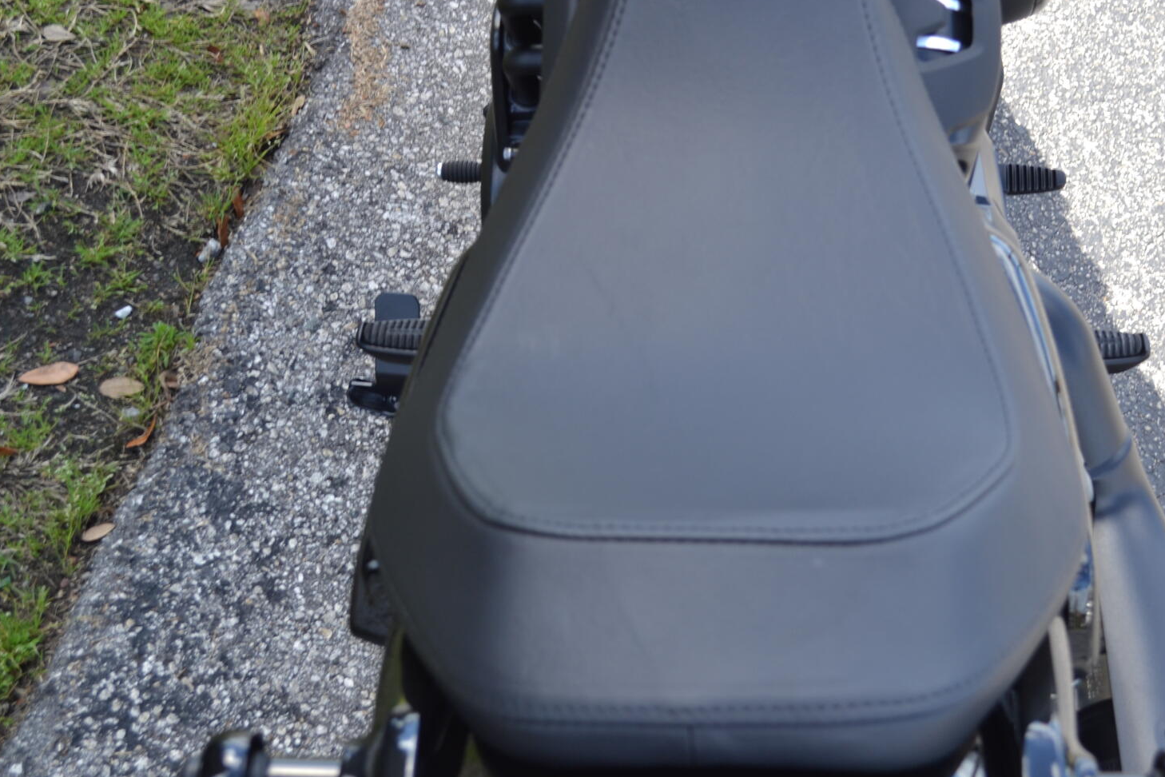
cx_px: 739
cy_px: 317
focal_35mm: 60
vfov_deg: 22.7
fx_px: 1931
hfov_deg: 33.4
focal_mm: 29
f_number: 5.6
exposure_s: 1/125
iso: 125
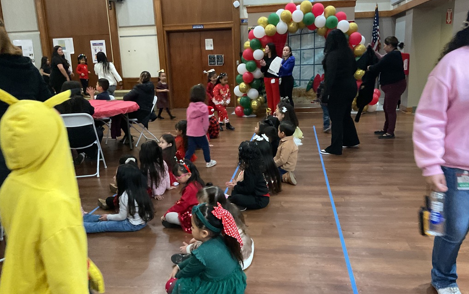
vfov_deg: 40.6
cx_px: 236
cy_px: 158
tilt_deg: -14.8
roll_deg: +1.6
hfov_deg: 61.2
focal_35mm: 31
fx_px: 396
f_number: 1.8
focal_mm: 3
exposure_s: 1/30
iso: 500
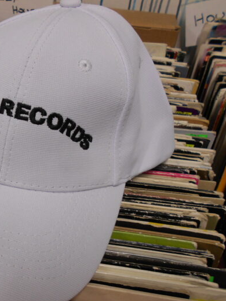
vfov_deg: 52.6
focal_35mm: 35
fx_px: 305
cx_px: 49
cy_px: 151
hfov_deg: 39.3
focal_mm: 4.6
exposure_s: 1/30
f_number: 3.2
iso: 125
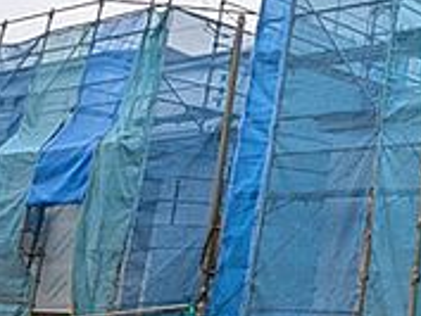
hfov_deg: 24.9
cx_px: 690
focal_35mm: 49
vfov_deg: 29.7
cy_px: 134
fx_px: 596
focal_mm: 1.83
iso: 50
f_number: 2.2
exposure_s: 1/316
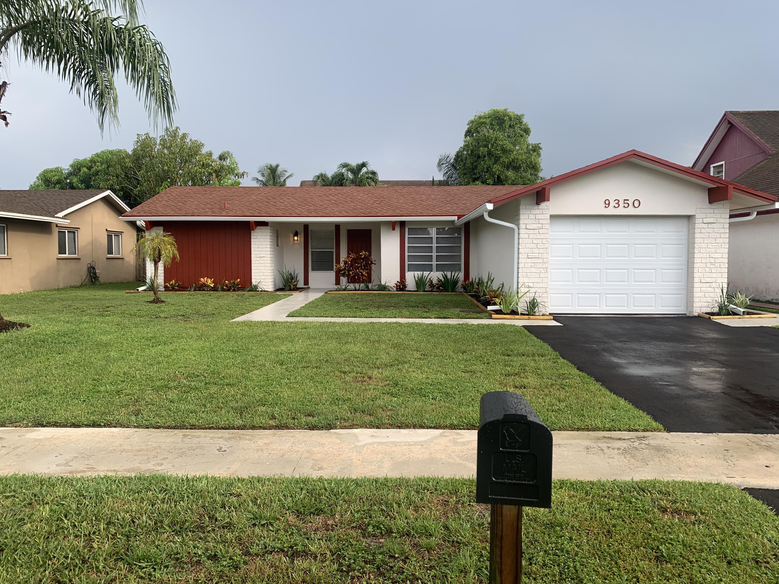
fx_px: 585
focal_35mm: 26
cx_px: 390
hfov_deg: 67.3
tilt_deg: -3.9
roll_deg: -0.7
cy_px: 292
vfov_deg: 53.1
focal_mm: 4.25
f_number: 1.8
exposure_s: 1/363
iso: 25
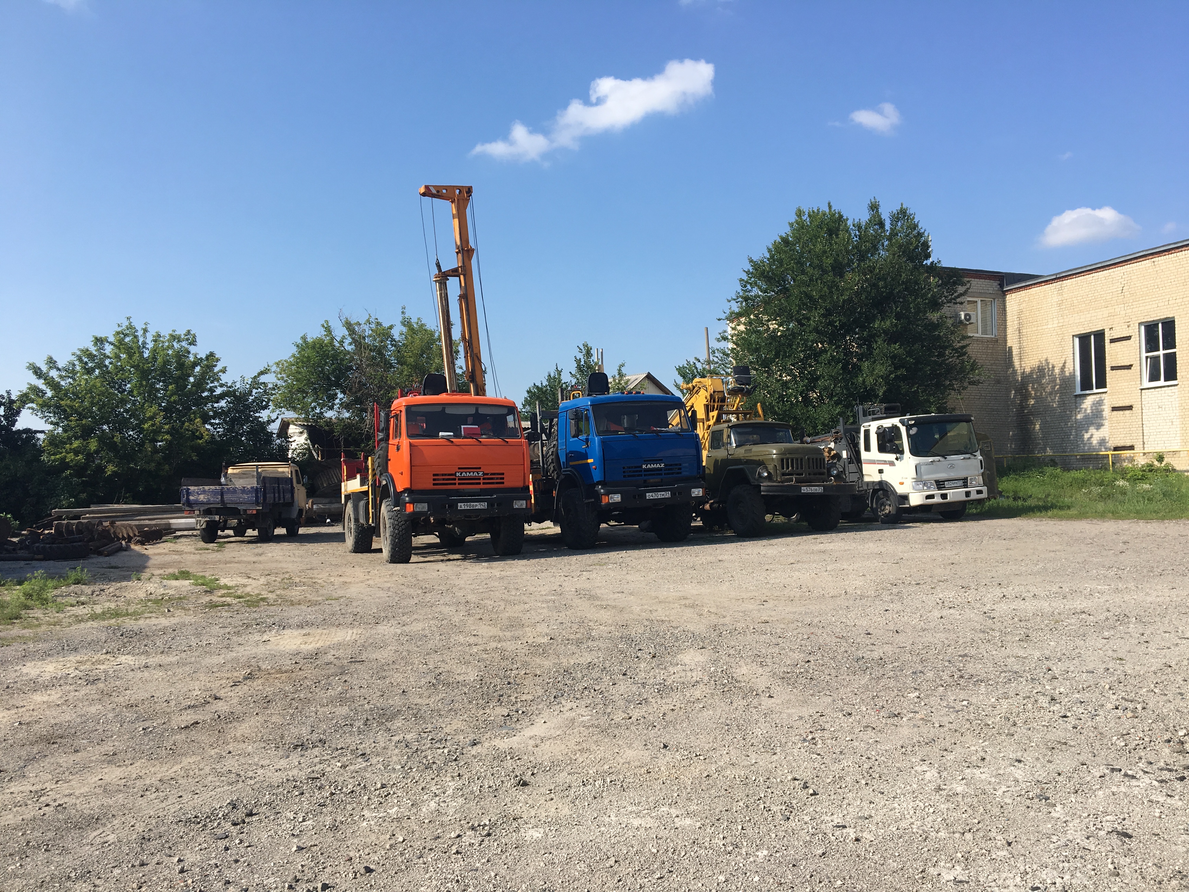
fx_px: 996
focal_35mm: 29
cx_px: 594
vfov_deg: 48.2
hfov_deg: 61.7
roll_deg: +0.7
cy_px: 446
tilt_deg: +3.3
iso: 25
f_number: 2.2
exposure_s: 1/1399
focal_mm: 4.15
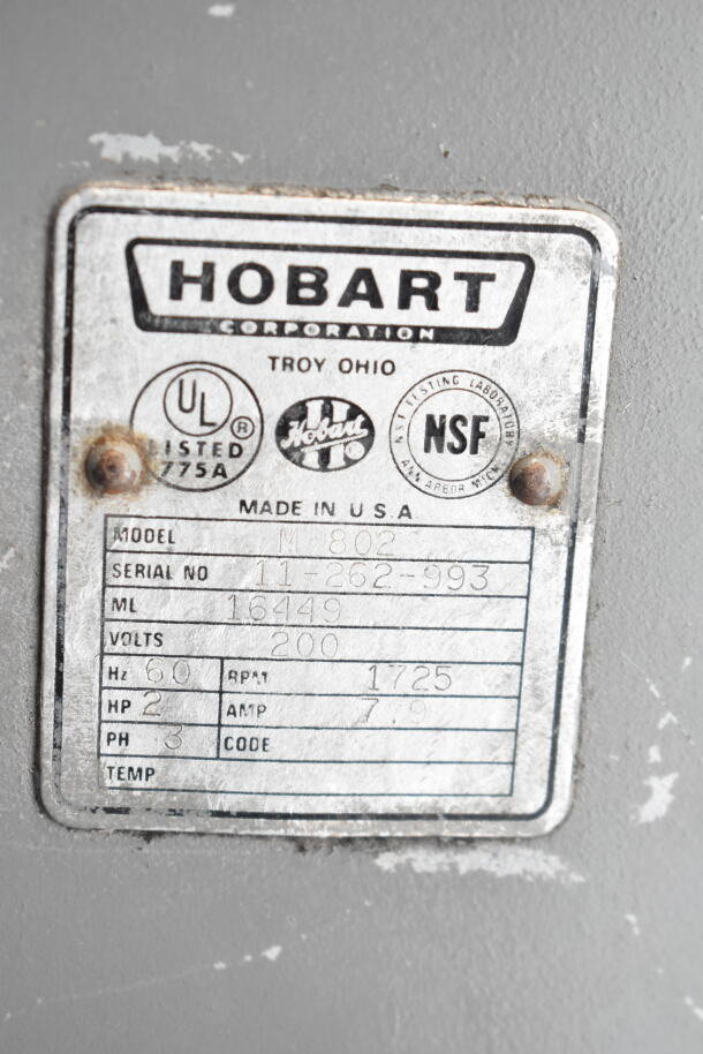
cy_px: 527
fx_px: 2415
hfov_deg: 16.6
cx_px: 352
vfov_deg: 24.6
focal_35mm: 82
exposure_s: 1/100
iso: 1800
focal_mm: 55
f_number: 5.6
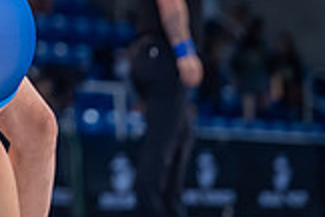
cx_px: -148
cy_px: -116
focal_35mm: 430
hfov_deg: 4.8
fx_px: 3882
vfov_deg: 3.2
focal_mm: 120
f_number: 2.8
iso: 1600
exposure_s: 1/800
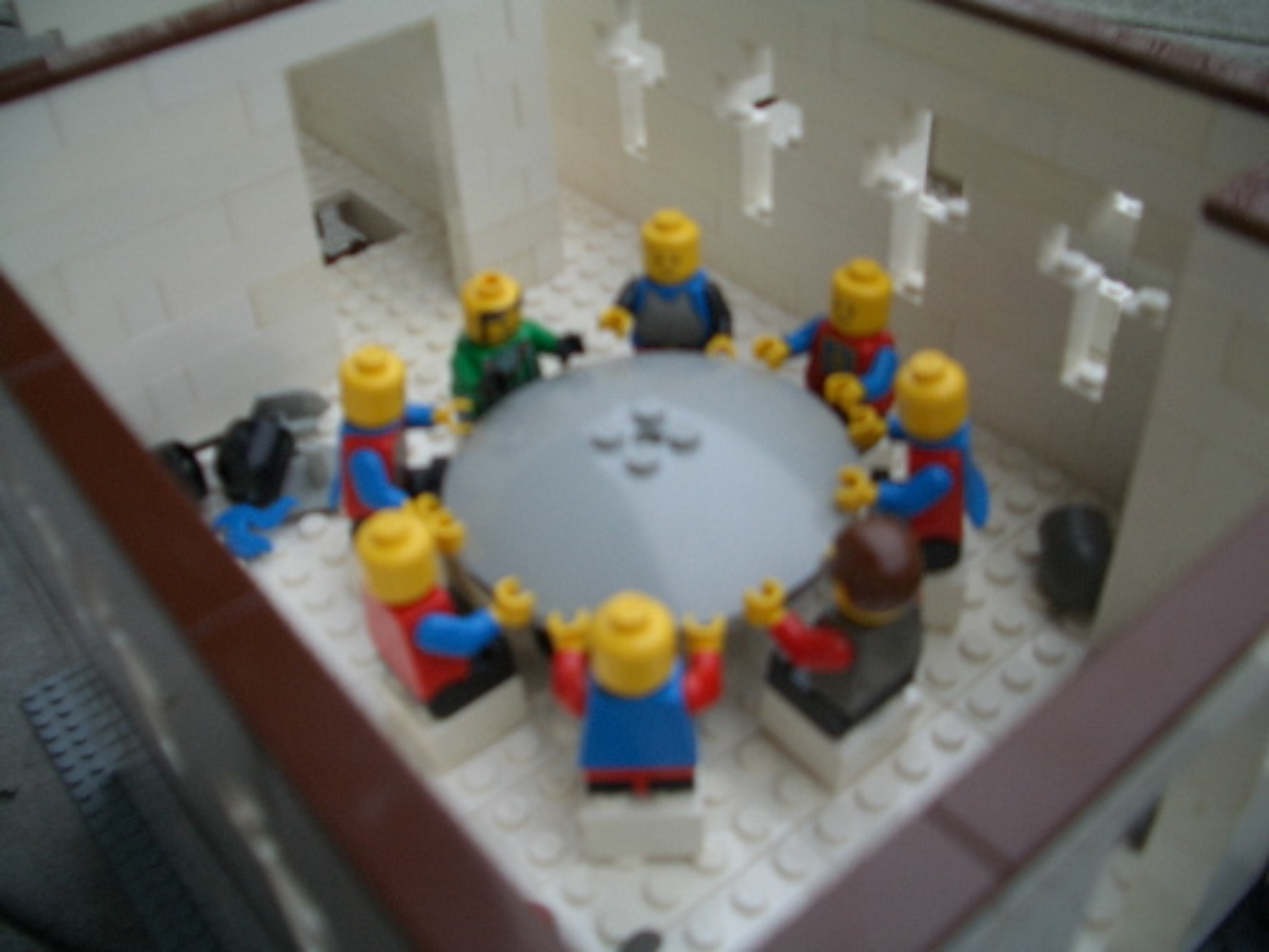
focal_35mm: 35
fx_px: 1283
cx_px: 634
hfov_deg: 52.6
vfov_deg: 40.7
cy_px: 476
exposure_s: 1/100
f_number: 2.6
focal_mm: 5.8
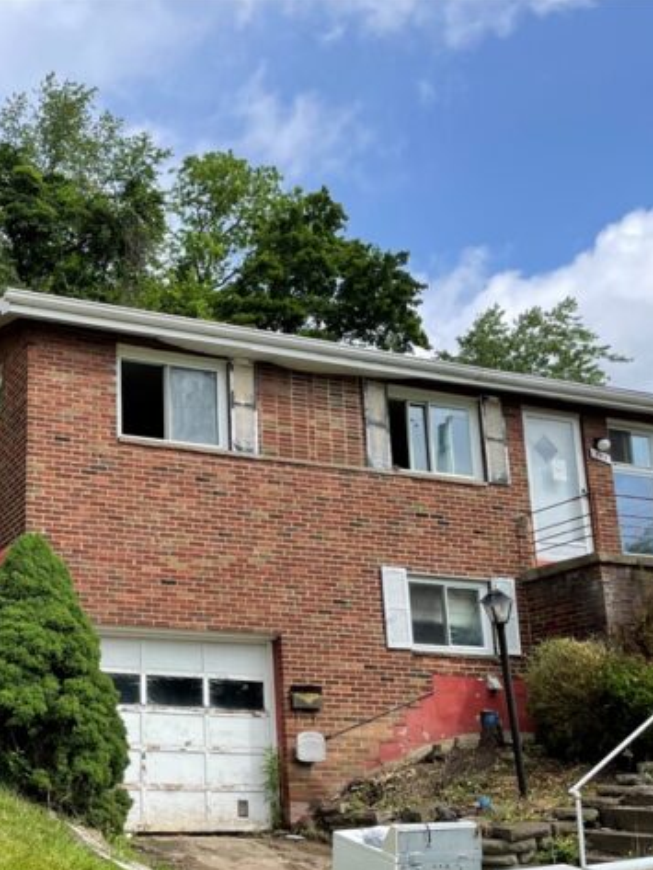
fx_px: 1106
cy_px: 548
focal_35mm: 44
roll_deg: -0.2
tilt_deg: +14.5
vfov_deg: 42.6
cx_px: 86
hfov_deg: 31.6
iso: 32
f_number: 1.6
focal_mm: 4.2
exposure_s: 1/2174
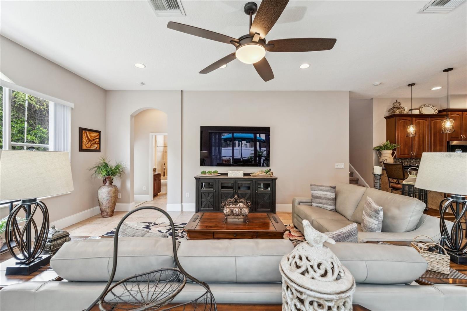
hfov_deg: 104.3
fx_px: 182
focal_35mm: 14
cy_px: 156
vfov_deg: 81.2
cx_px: 234
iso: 320
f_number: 7.1
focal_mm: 14
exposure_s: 1/5
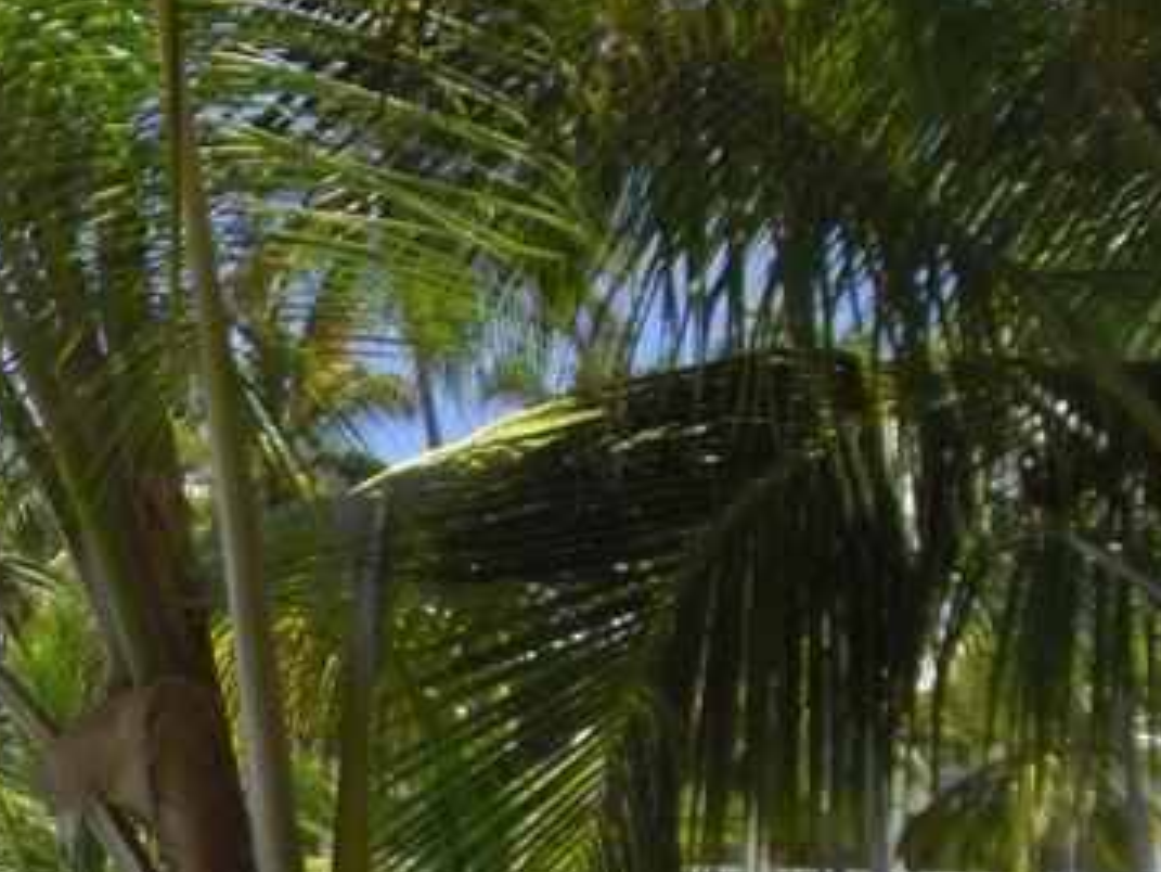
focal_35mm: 109
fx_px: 3657
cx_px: -361
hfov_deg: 17.0
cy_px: 895
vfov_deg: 13.4
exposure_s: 1/800
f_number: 2.7
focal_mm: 6.2
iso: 64
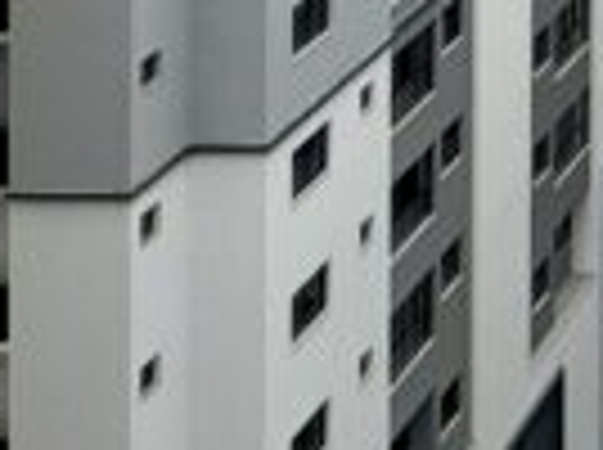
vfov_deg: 10.7
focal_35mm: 107
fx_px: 1861
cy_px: -792
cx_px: 1372
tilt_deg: -1.0
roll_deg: -0.2
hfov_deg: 13.9
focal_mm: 2.22
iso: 40
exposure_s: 1/537
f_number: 2.2
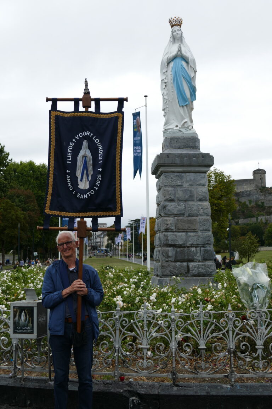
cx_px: 136
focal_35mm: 45
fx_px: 510
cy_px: 204
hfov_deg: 29.9
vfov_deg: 43.6
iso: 125
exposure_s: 1/640
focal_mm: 16.24
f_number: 3.2
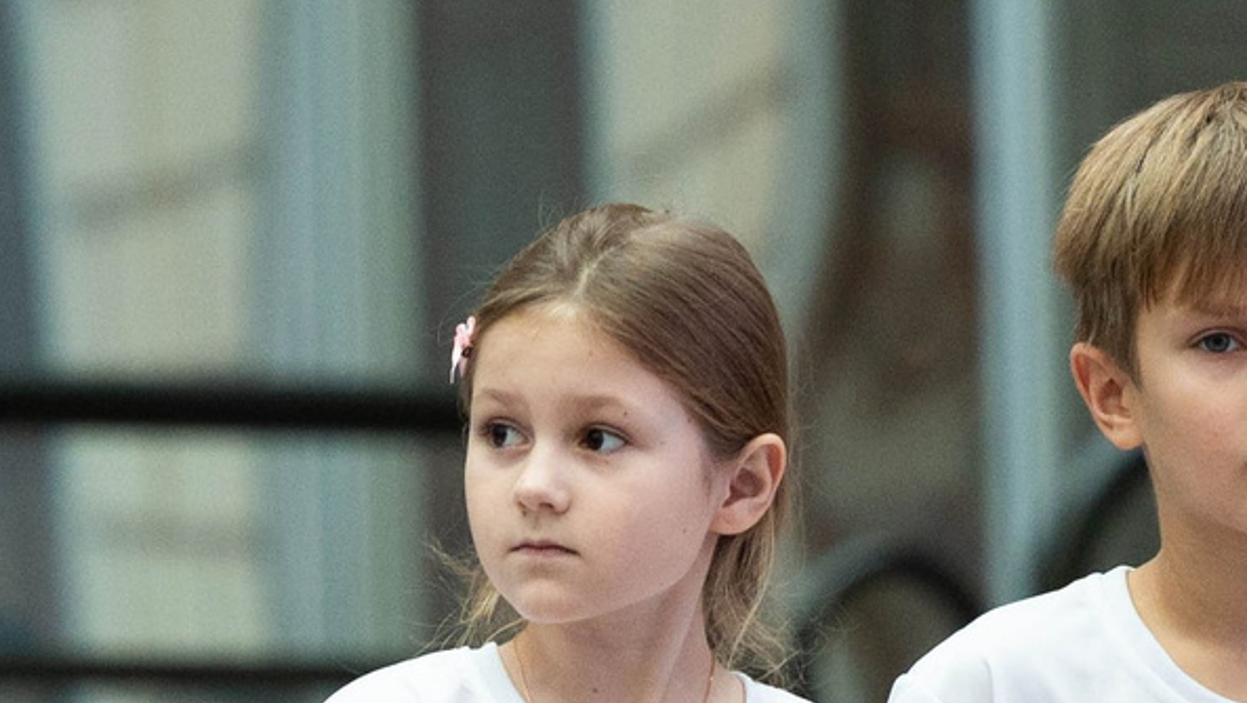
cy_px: 9
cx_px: 845
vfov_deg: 2.0
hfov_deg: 3.5
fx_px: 20176
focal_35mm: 610
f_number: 2.8
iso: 1250
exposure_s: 1/500
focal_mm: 125
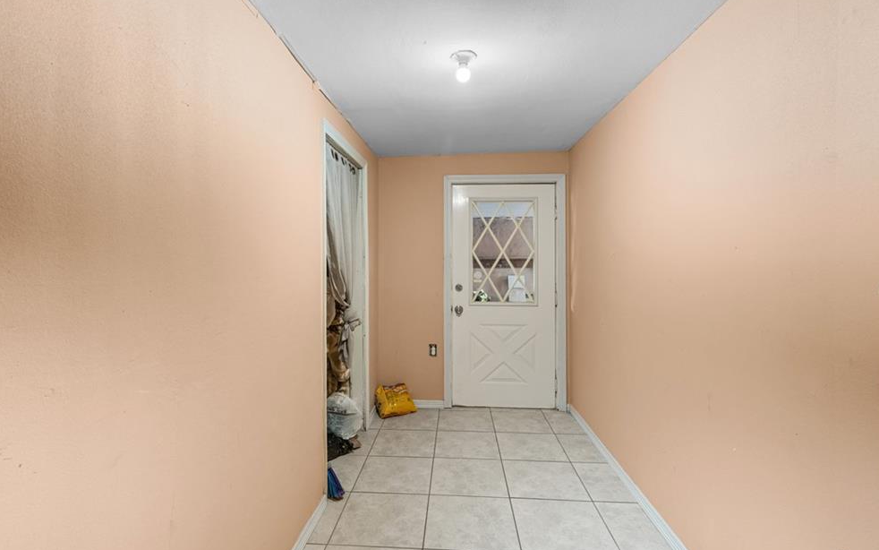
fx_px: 407
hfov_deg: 94.3
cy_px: 279
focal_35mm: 17
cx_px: 428
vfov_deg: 68.0
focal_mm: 16
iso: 3200
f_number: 8
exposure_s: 3.2
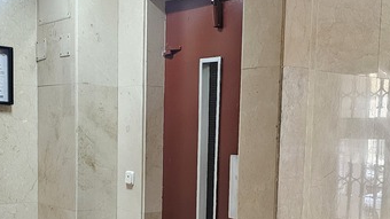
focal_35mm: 59
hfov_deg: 35.5
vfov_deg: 20.1
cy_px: 185
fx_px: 610
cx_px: 203
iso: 640
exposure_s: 1/33.3
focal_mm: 6.3
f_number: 1.7
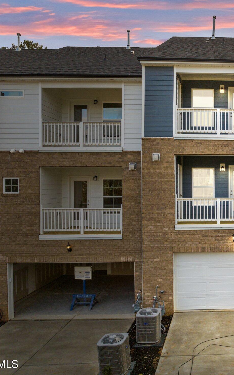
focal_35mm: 35
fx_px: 357
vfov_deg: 55.3
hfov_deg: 32.6
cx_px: 247
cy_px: 188
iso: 400
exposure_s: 1/400
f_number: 2.8
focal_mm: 12.29
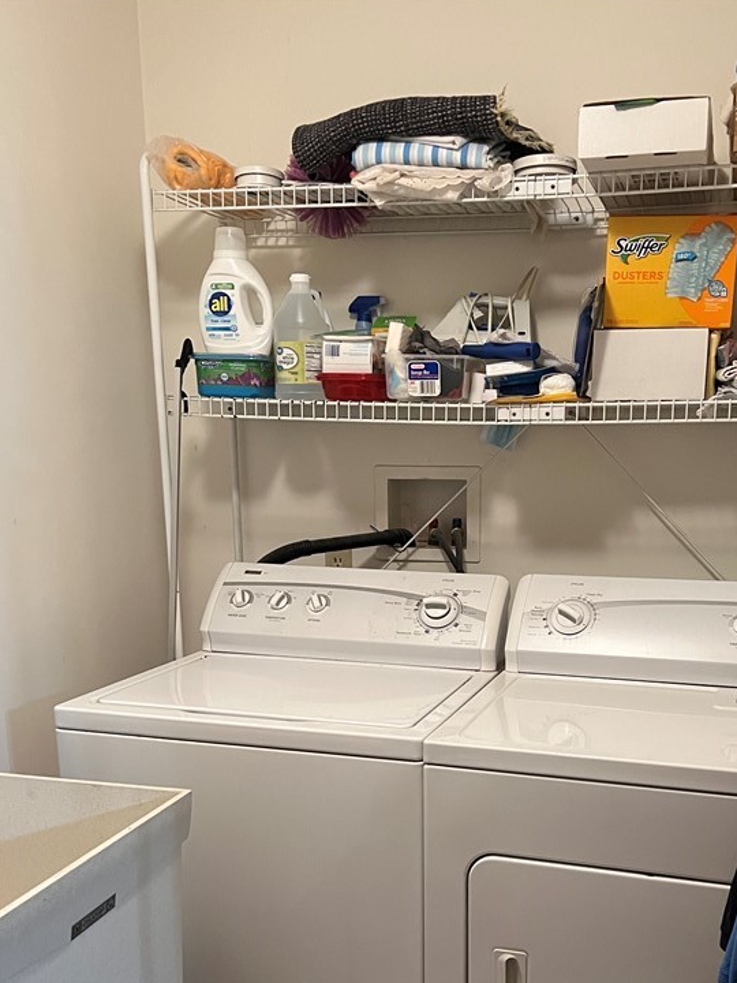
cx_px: 454
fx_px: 1050
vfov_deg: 48.8
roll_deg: -0.2
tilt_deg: -14.5
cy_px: 694
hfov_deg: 38.5
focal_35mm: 37
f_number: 1.5
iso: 500
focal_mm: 5.7
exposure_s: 1/60
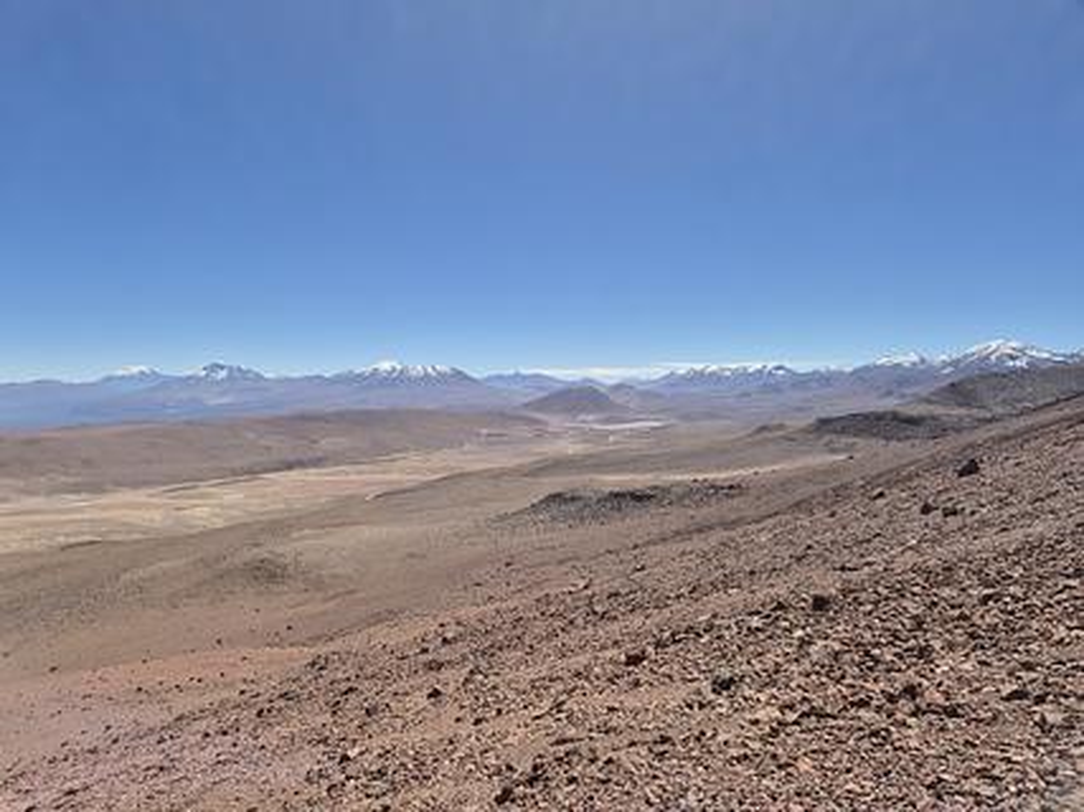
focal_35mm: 23
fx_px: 720
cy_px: 406
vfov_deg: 58.9
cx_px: 542
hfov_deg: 73.9
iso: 25
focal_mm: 5.4
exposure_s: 1/2272
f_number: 1.8
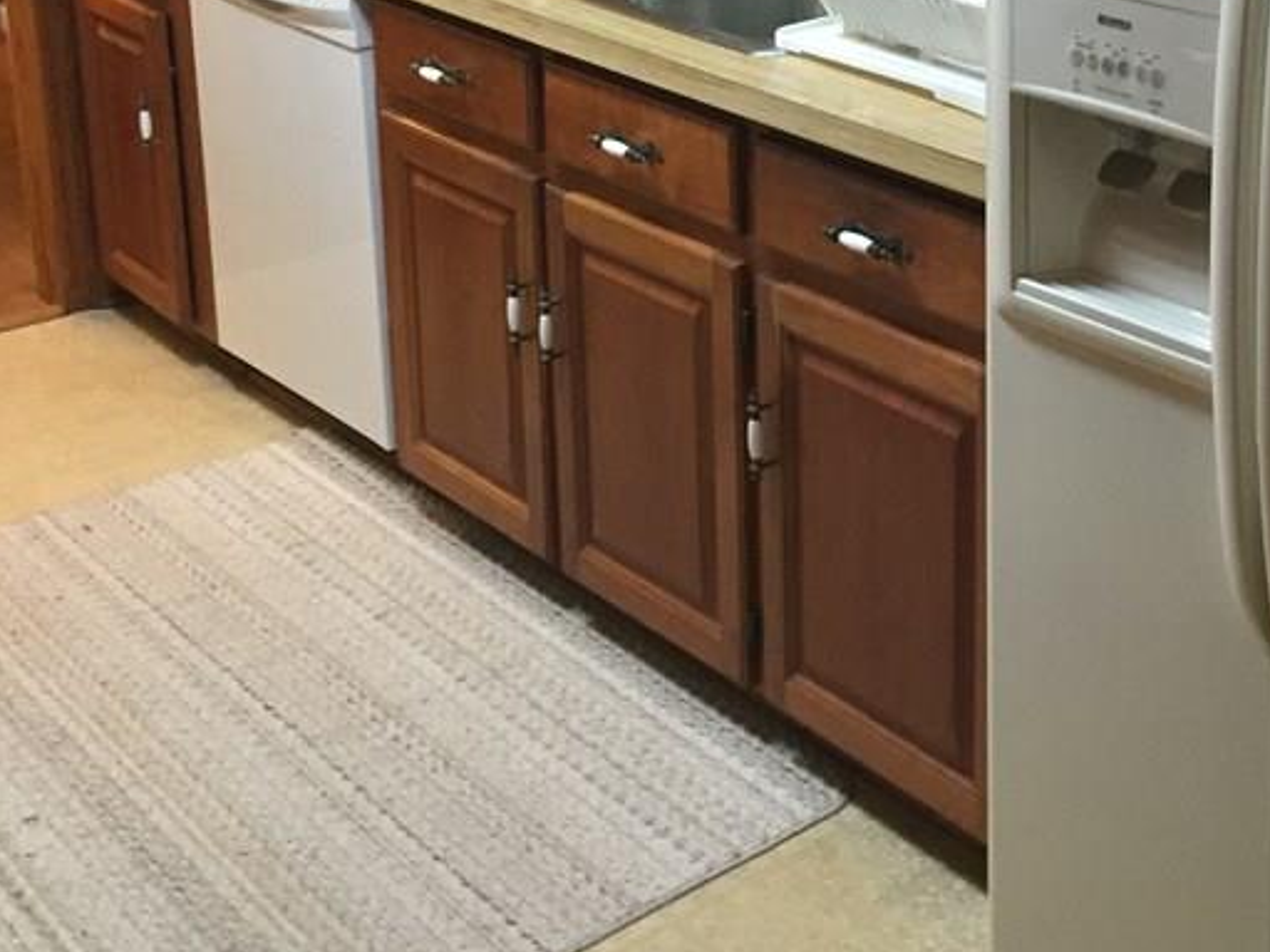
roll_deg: -2.6
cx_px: 1101
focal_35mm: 58
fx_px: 2128
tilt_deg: -14.3
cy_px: 87
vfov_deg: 24.5
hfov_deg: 31.9
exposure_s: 1/15
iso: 250
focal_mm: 4.15
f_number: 2.2
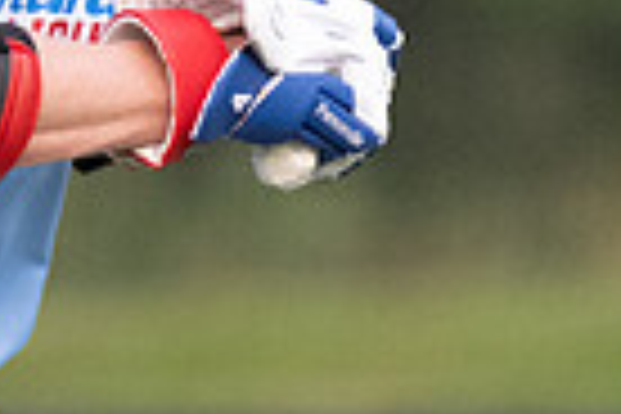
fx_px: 48572
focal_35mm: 2816
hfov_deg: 0.7
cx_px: 21
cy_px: -203
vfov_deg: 0.5
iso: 4500
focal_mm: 500
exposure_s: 1/1000
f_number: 5.6
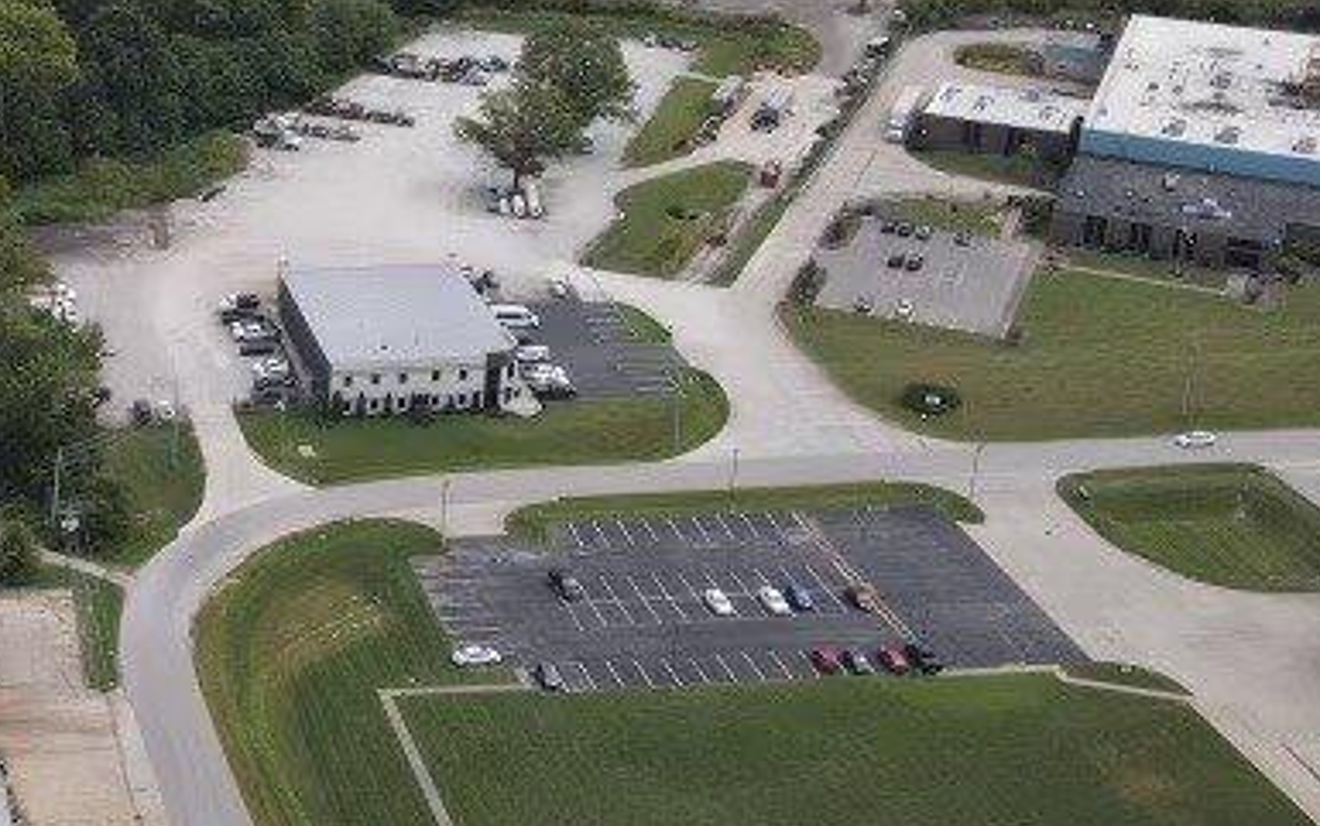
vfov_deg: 19.7
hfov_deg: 28.5
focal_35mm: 66
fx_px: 2375
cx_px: -96
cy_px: 260
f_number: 2.8
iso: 100
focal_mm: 4.5
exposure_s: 1/640
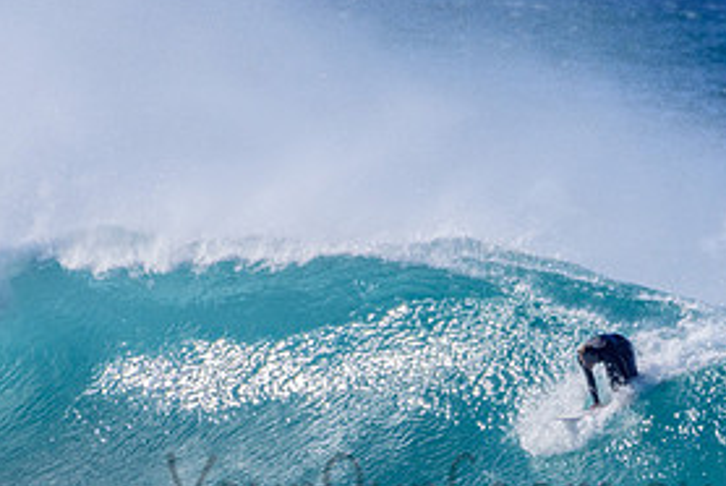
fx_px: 34480
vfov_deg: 0.8
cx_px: 487
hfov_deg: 1.2
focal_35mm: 1708
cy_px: 438
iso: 280
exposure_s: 1/2000
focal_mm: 500
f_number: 5.6
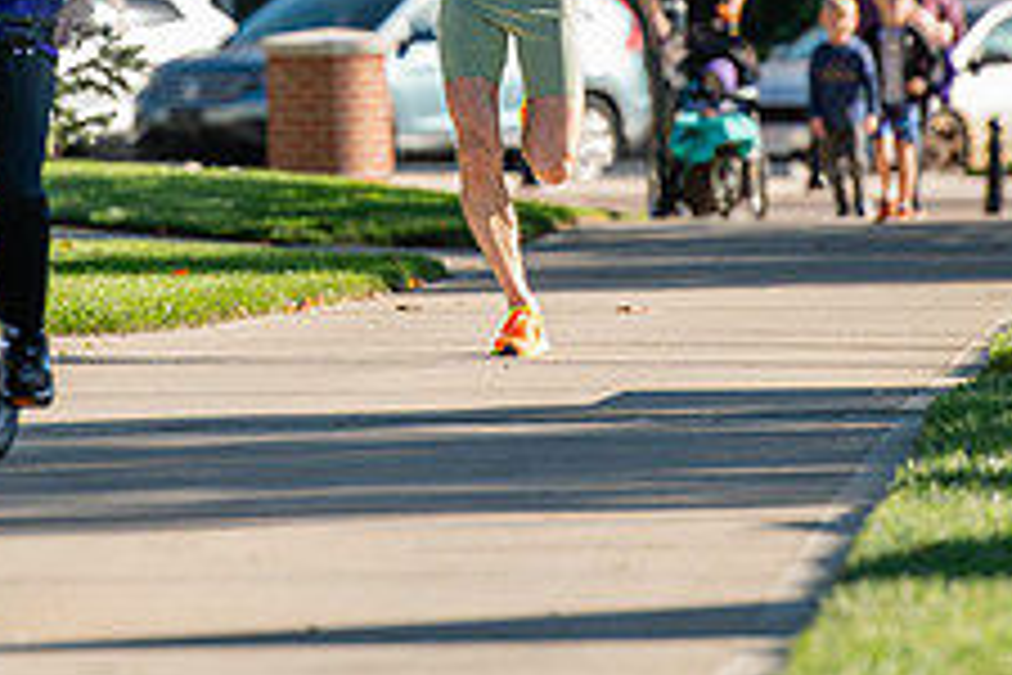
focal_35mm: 516
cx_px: 337
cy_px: -97
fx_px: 14504
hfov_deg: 4.0
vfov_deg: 2.7
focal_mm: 200
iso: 160
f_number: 3.5
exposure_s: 1/800
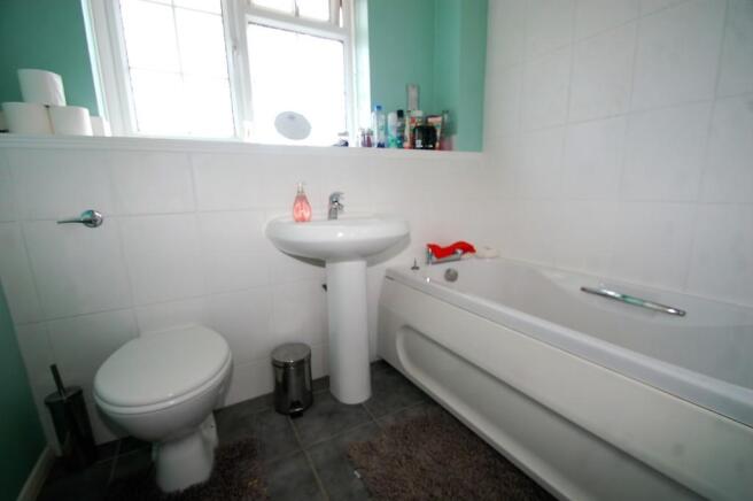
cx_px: 376
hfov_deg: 100.4
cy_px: 250
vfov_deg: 77.2
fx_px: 313
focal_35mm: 15
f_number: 5
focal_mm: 10
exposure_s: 1/100
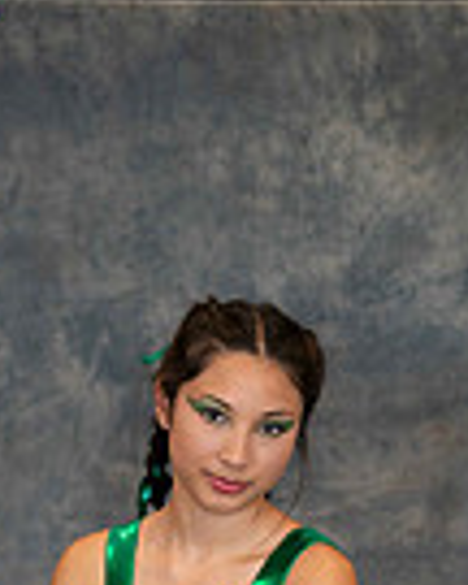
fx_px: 4605
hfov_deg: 5.8
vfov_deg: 7.1
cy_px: 966
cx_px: 134
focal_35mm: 266
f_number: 2.2
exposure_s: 1/160
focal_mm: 85
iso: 640
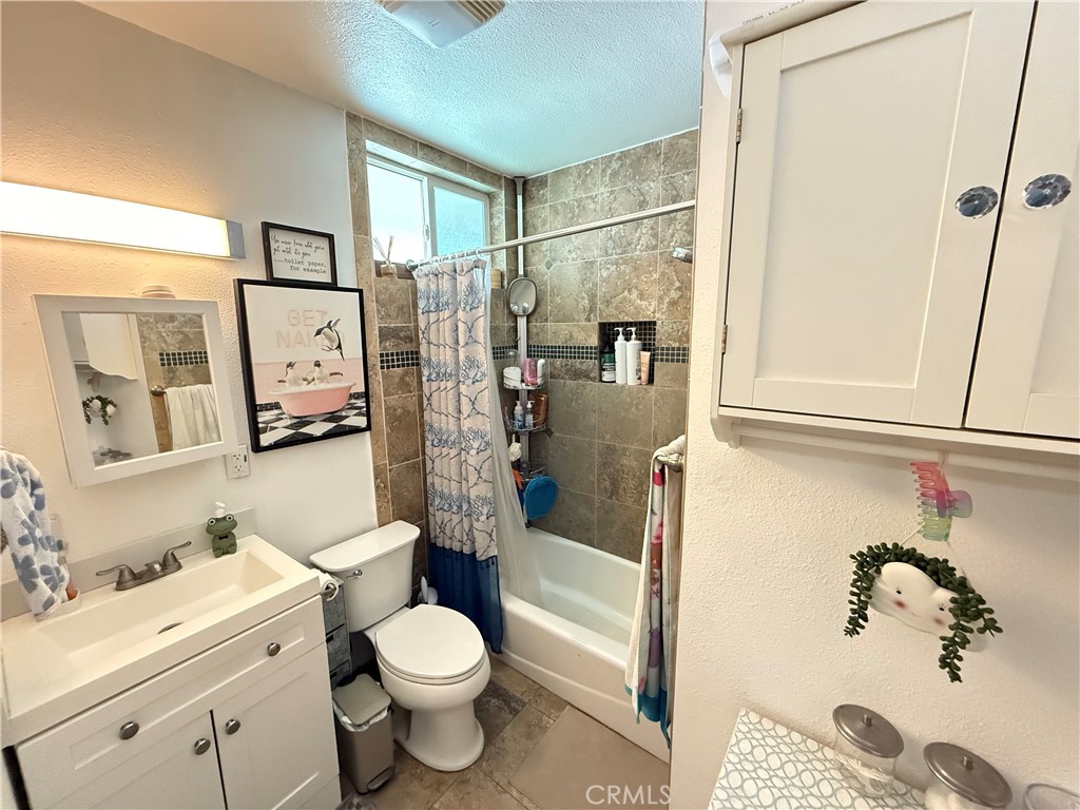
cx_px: 540
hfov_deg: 102.1
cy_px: 405
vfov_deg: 85.7
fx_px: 437
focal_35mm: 14
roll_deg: +0.4
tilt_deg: -9.9
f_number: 2.2
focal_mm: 2.22
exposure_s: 1/60
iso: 1000
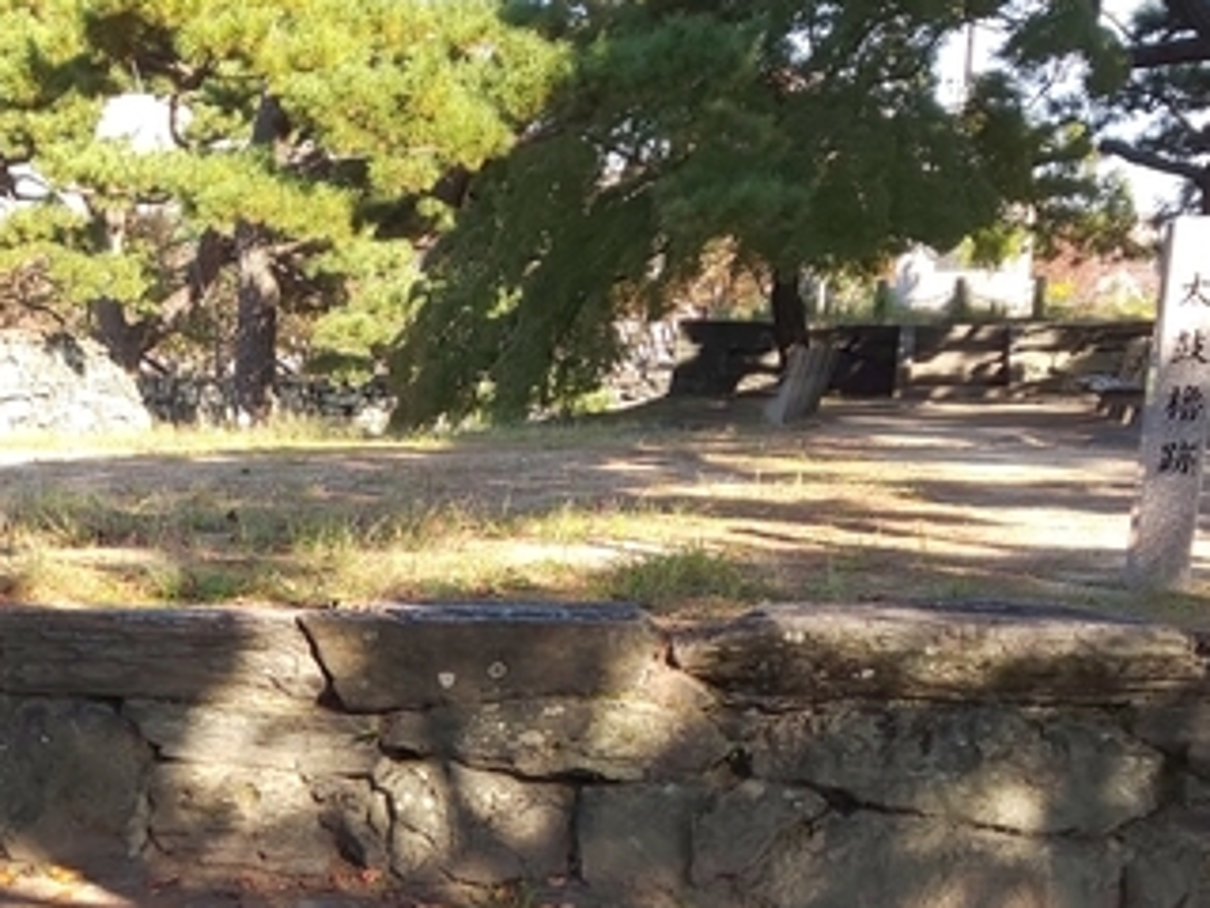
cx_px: 163
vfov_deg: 28.1
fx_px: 1748
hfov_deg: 36.2
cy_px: 806
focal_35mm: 50
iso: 28
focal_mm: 3.45
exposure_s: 1/183
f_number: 1.94
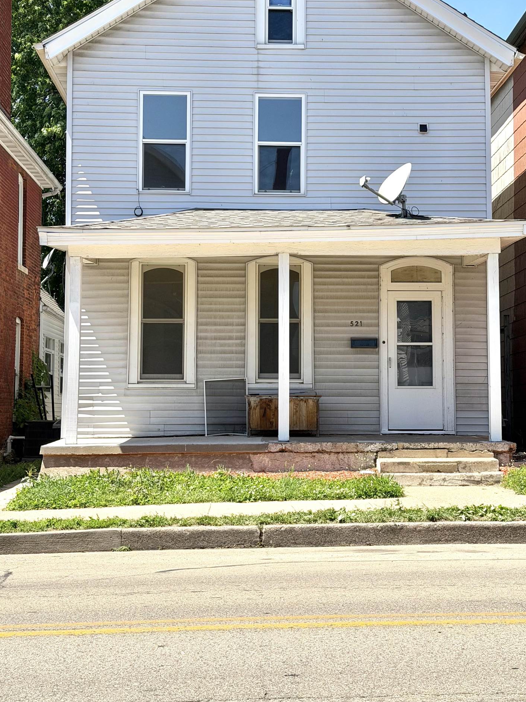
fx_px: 1195
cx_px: 292
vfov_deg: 32.6
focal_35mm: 59
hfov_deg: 24.8
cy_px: 290
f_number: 1.78
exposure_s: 1/2865
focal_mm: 6.76
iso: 64
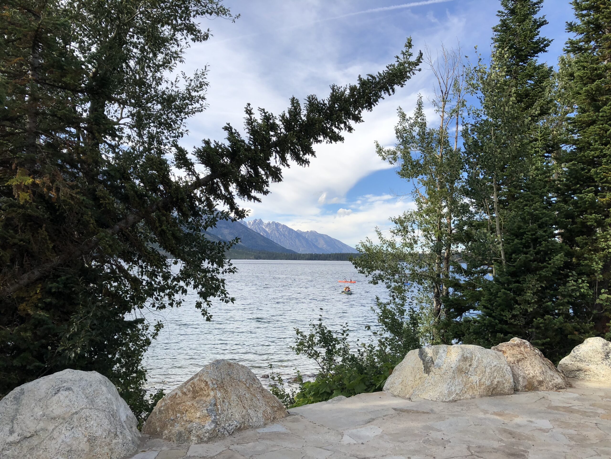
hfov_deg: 63.4
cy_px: 230
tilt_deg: +5.1
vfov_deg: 49.7
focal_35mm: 28
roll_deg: -0.3
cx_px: 306
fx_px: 494
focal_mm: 3.99
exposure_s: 1/1156
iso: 20
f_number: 1.8
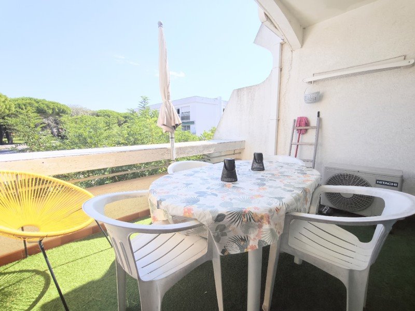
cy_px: 156
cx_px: 208
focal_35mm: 15
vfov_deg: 81.7
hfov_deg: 98.2
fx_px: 180
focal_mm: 1.91
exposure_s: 1/1058
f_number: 2.2
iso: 50
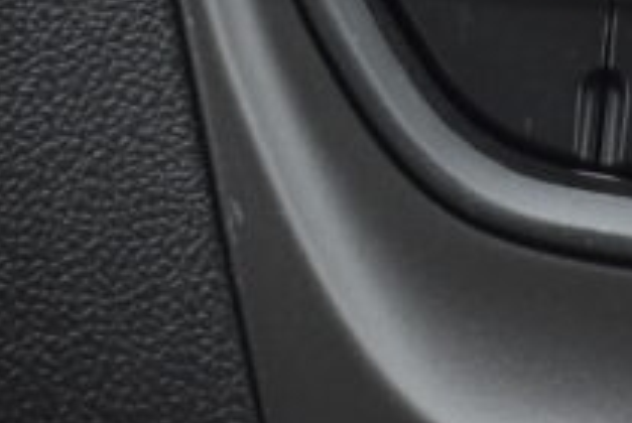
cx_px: 838
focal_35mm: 149
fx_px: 2617
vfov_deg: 9.2
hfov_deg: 13.3
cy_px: 168
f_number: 4
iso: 1600
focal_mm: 27
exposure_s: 1/500
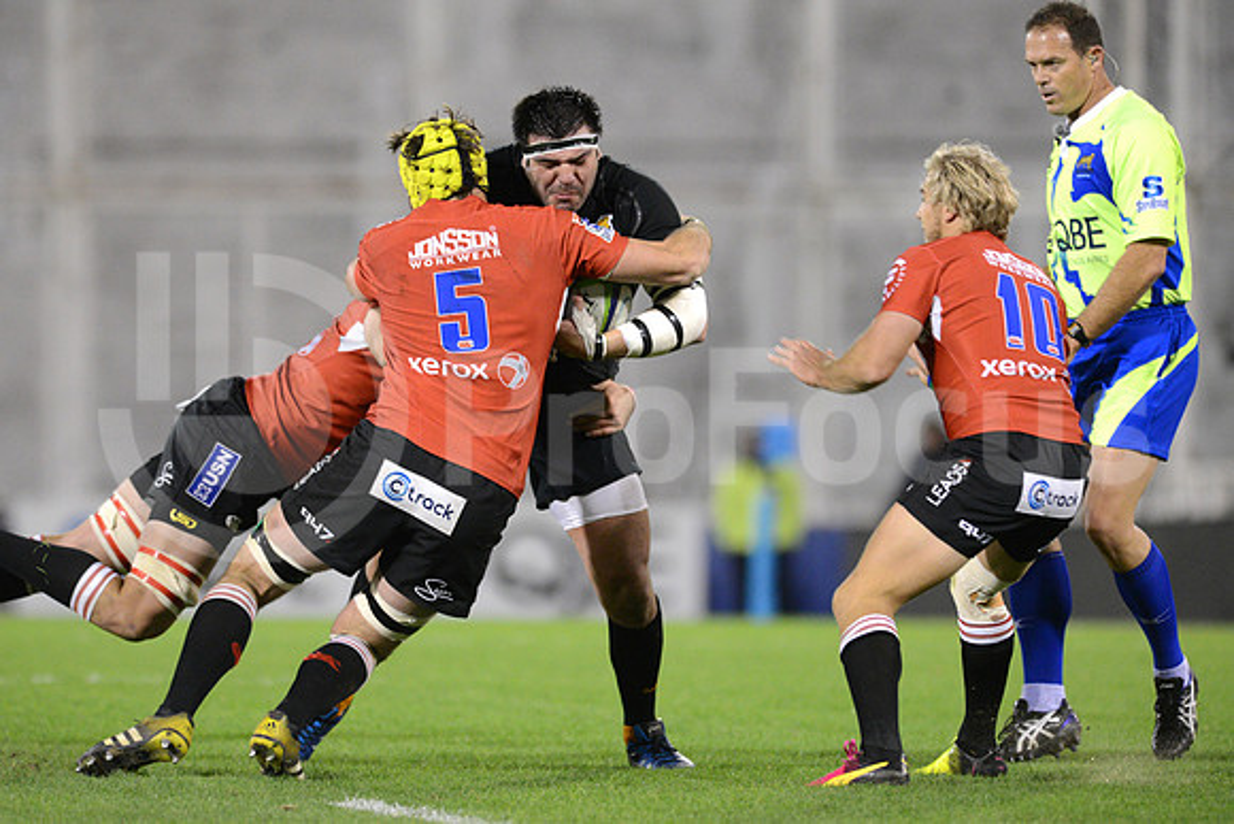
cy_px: 412
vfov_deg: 3.3
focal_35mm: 420
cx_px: 617
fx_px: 14399
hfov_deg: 4.9
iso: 4500
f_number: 4
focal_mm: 420
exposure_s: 1/500
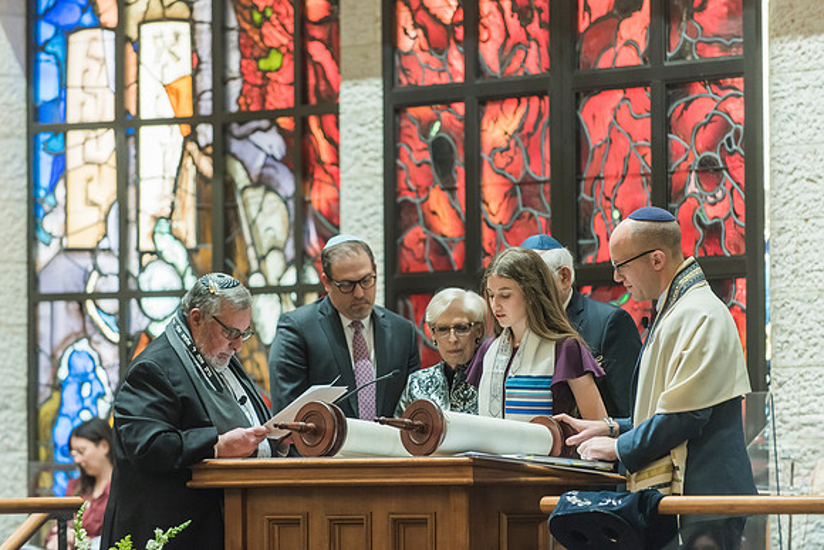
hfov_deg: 9.9
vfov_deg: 6.6
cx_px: 412
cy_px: 264
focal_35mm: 208
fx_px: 4760
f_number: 3.5
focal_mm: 200
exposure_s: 1/80
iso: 1600
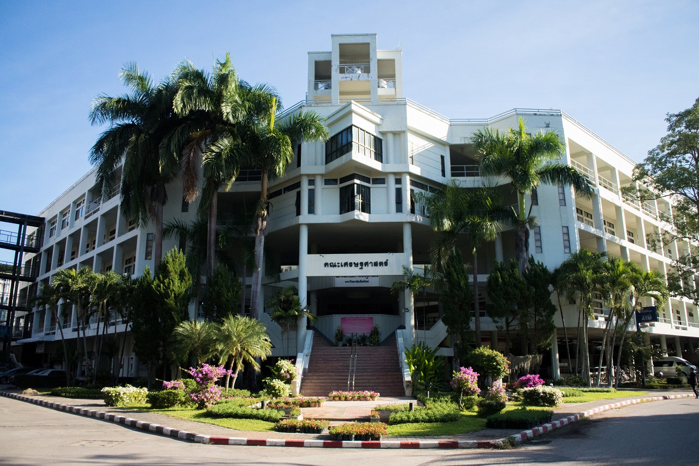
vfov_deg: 47.9
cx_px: 350
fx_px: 524
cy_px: 233
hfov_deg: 67.4
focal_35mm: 27
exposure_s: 1/4000
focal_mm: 10
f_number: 3.5
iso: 1000
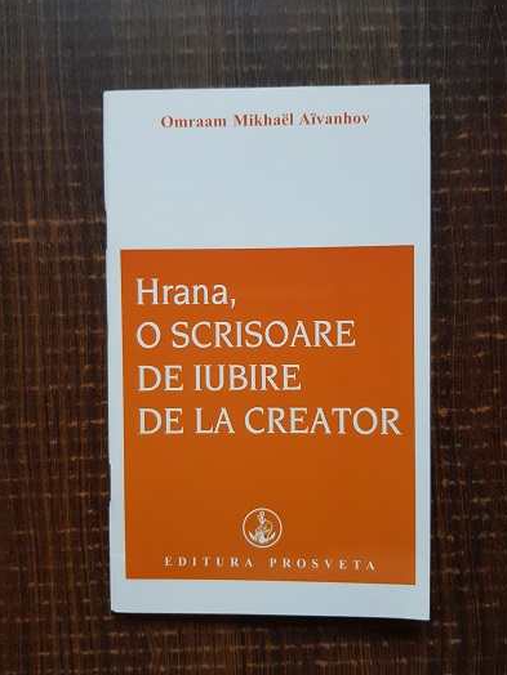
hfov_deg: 51.3
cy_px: 345
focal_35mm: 27
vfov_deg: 65.3
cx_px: 261
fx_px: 527
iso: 200
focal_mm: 4.3
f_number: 1.7
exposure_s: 1/22
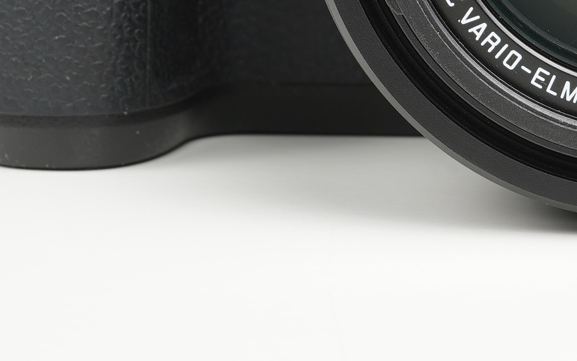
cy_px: -227
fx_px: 2752
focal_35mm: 175
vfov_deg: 7.3
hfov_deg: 11.9
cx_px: 548
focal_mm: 54
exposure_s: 1/160
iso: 160
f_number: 14
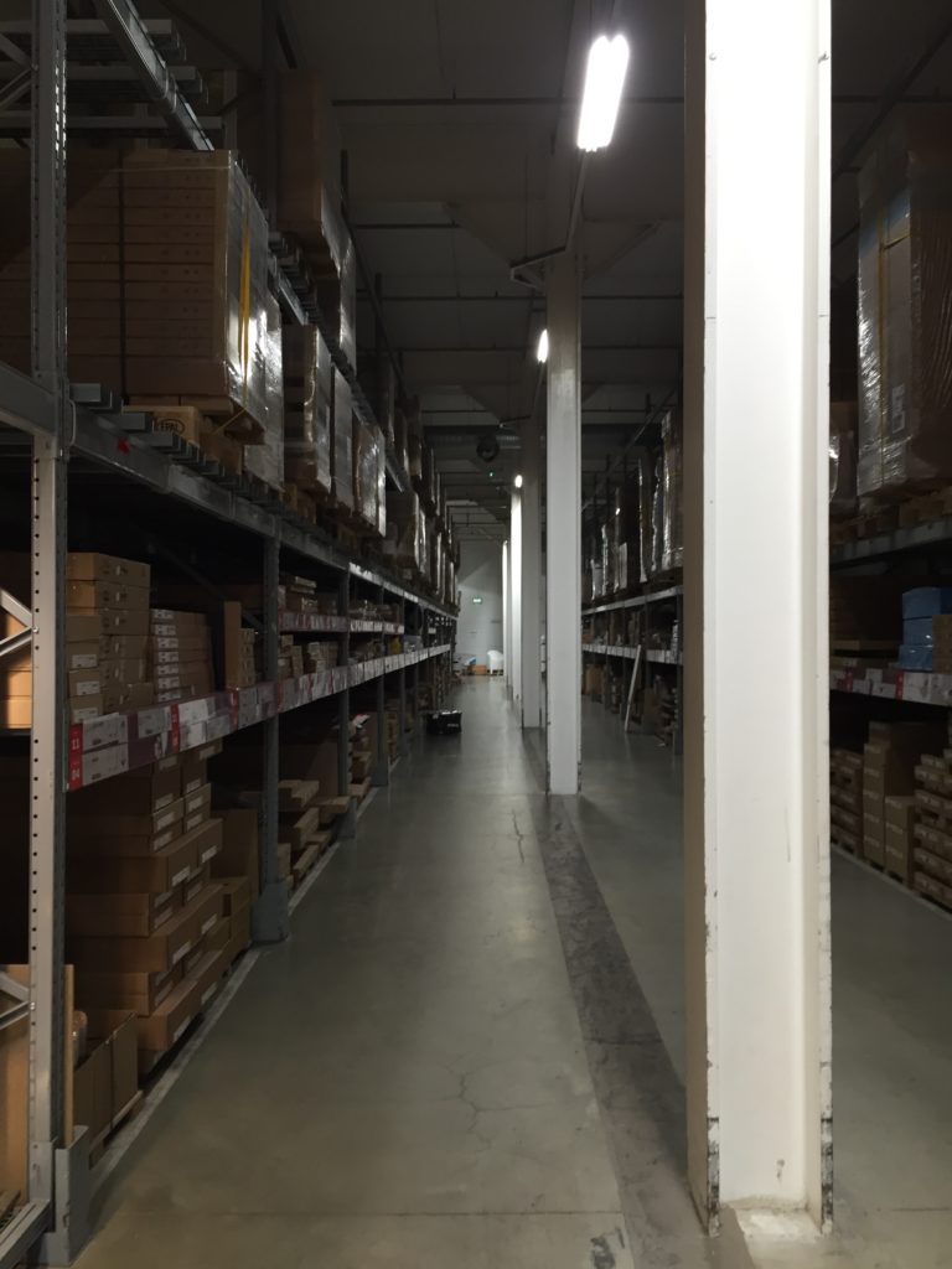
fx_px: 1063
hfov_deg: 48.2
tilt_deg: -0.5
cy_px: 634
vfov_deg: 61.7
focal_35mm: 29
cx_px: 476
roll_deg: -0.7
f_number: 2.2
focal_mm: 4.15
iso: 80
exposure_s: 1/33
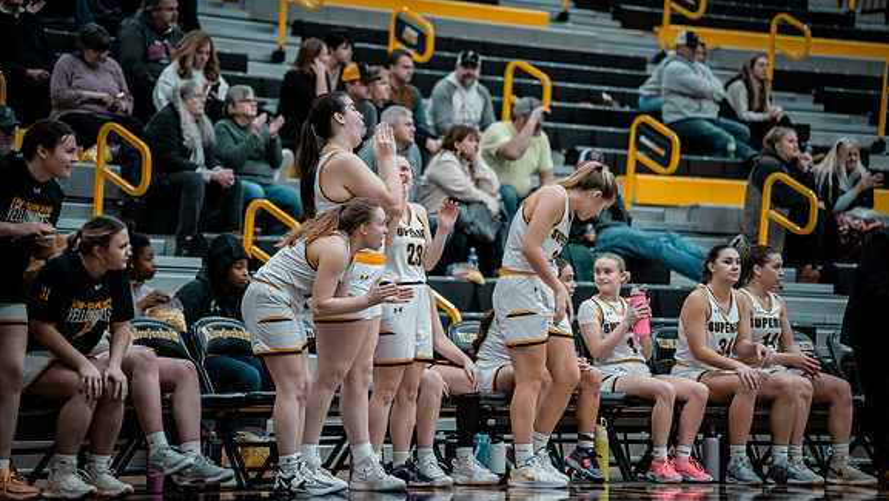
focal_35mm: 158
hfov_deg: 13.6
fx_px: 3726
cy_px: 261
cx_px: 445
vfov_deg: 7.7
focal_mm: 150
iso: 1600
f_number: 2.8
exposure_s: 1/640
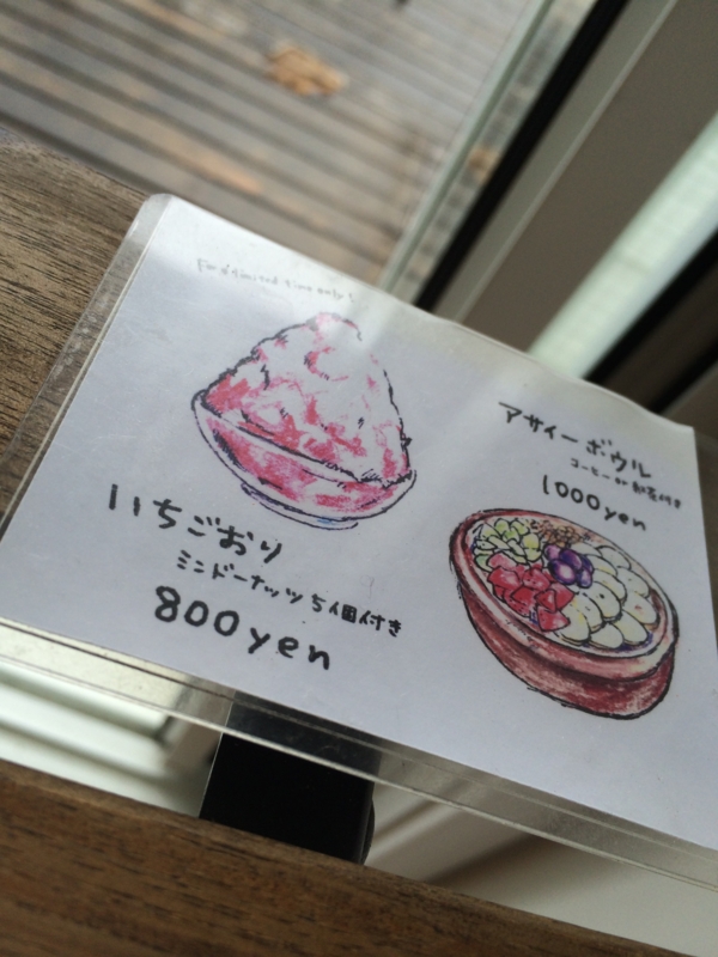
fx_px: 830
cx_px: 359
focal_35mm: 30
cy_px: 478
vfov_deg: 60.0
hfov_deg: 46.8
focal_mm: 4.12
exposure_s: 1/500
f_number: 2.2
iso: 32
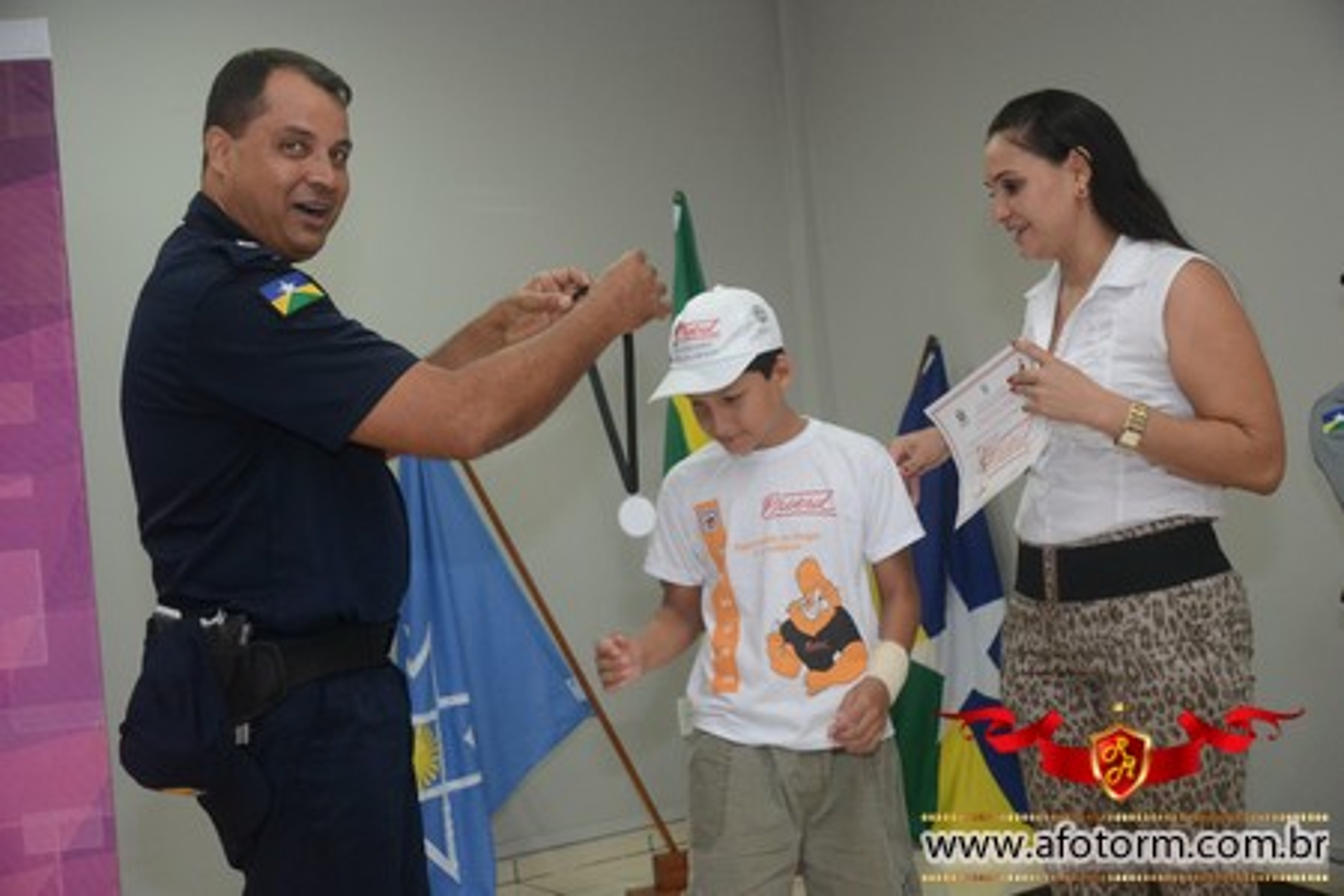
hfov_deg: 41.1
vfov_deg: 28.1
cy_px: 448
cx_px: 672
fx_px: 1792
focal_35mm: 48
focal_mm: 32
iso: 1600
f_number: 4.2
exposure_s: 1/100
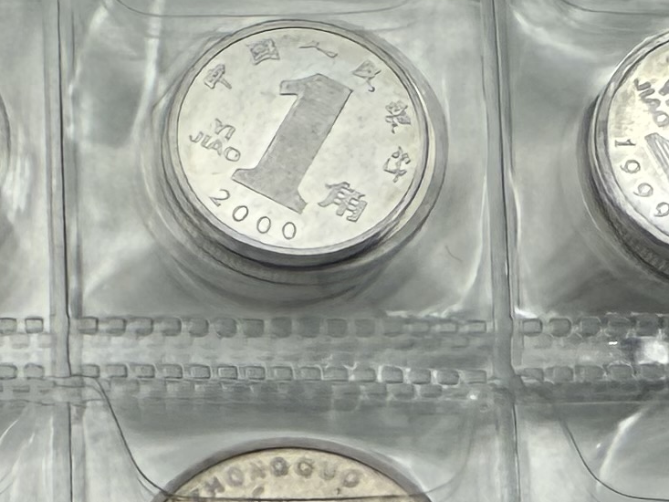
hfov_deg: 13.7
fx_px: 2551
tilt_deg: -74.2
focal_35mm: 132
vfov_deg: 10.4
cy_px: 998
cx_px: -455
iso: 40
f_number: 2.2
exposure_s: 1/368
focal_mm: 2.22
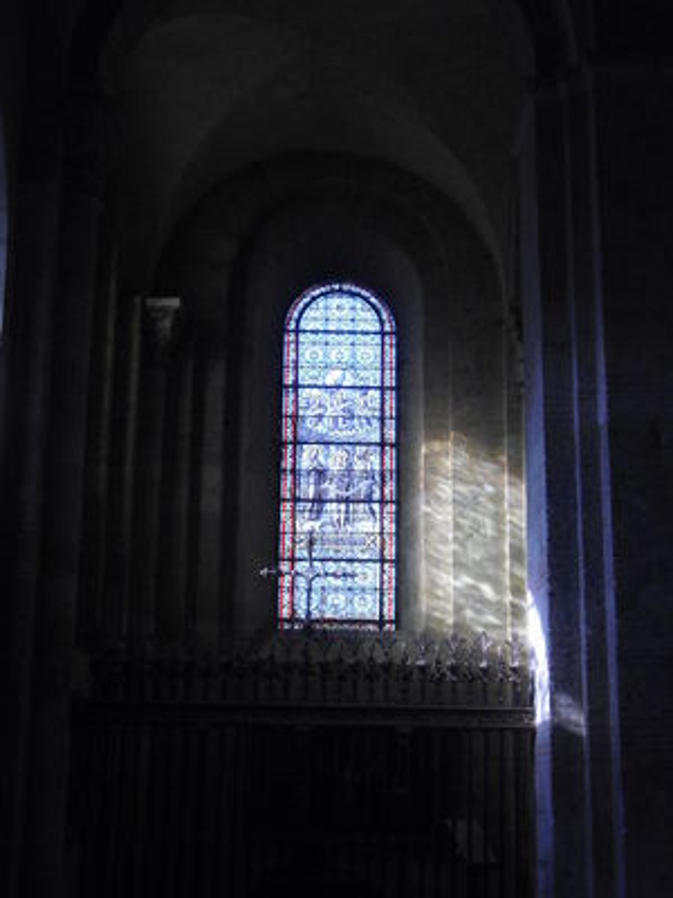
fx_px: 1426
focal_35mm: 55
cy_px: 449
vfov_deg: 34.9
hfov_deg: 26.6
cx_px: 336
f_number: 3.7
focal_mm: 9.3
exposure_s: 1/80
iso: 200
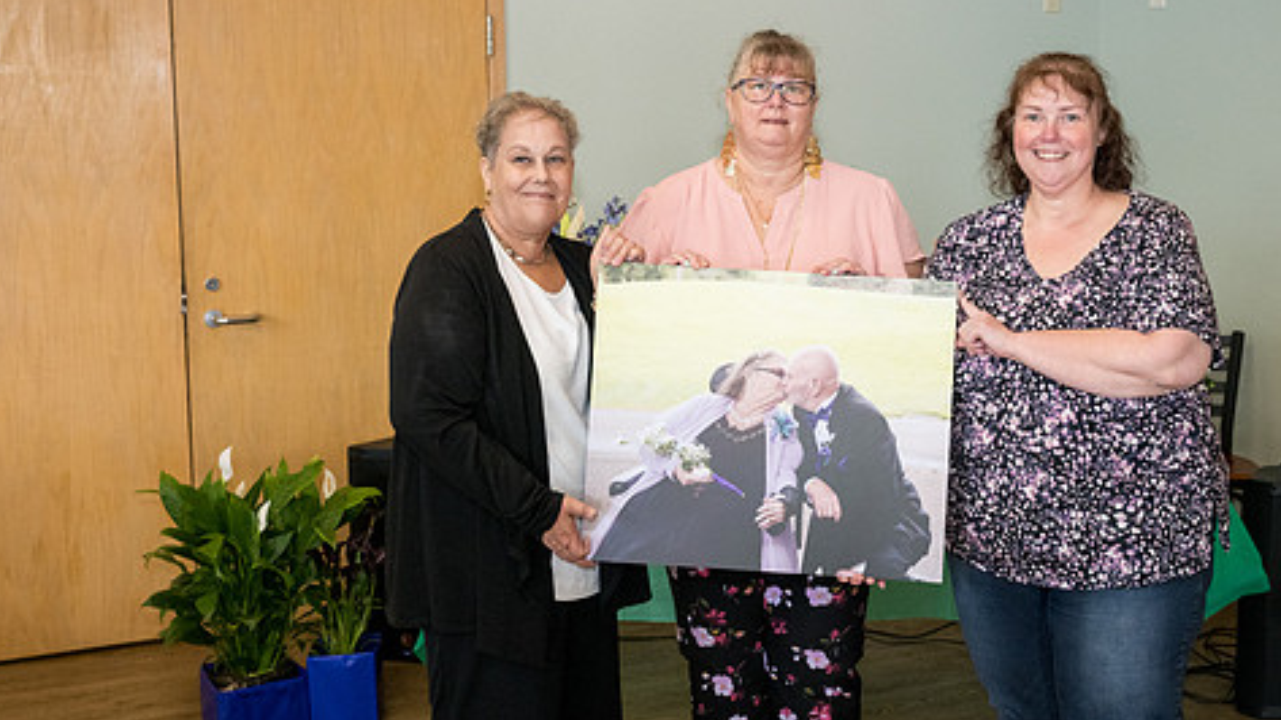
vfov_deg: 26.5
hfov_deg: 45.4
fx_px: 1528
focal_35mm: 45
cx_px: 726
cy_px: 318
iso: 3200
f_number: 6.3
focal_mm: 35
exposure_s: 1/250
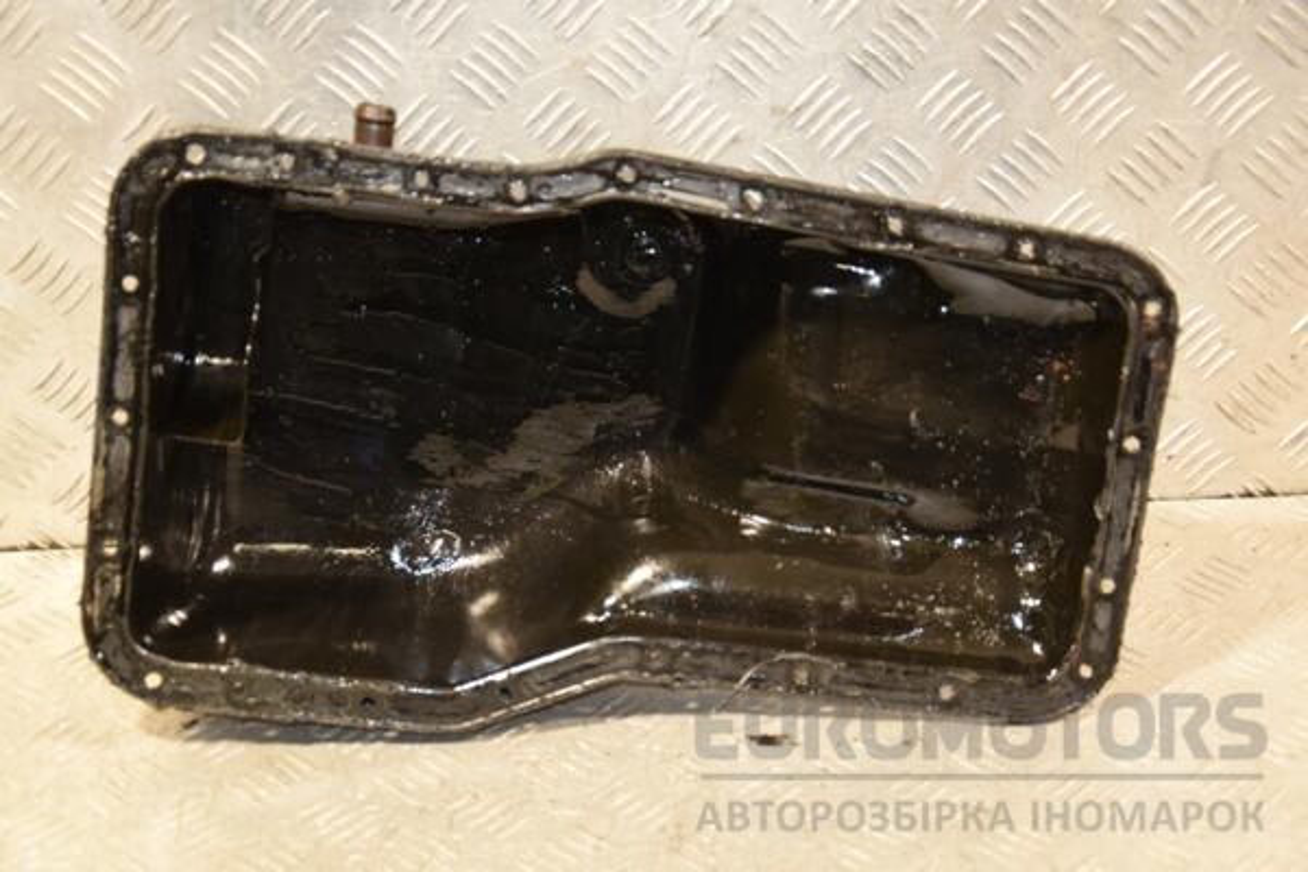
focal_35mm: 63
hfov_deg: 31.9
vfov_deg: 21.6
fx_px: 2289
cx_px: 654
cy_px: 436
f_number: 4.8
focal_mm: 42
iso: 800
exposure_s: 1/80
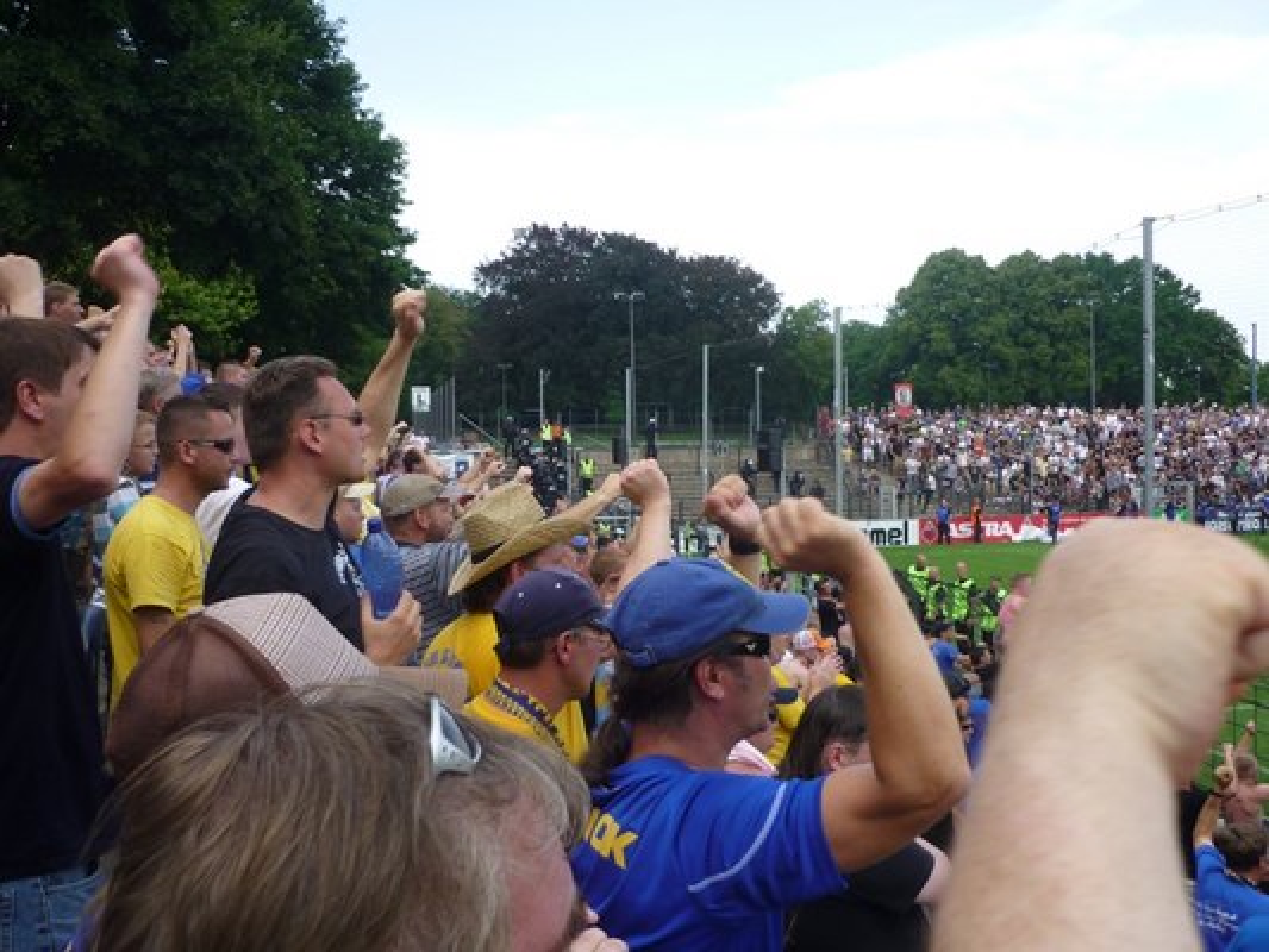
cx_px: 634
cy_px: 476
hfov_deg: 55.3
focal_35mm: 33
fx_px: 1210
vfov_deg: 43.0
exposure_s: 1/400
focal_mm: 5.5
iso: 80
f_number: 2.8
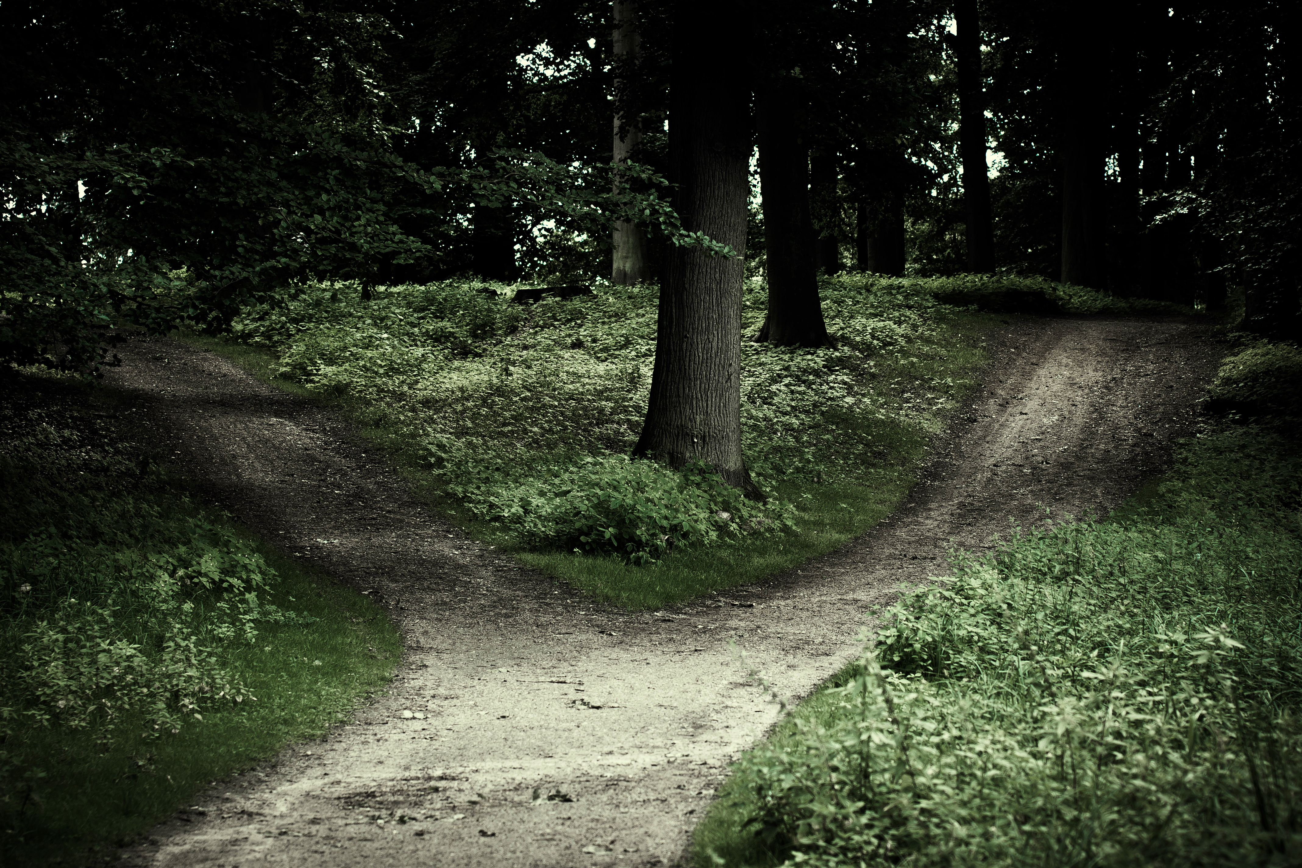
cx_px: 651
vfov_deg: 13.0
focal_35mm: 105
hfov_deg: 19.5
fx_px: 3797
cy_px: 434
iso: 200
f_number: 3.5
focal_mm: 70
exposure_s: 1/125
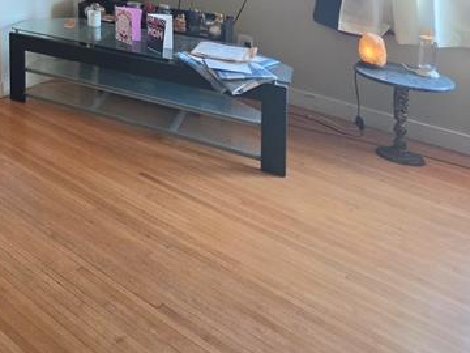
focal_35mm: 37
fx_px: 502
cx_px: -155
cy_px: -105
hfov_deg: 34.0
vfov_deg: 30.5
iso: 125
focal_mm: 2.2
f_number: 1.9
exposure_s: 1/120
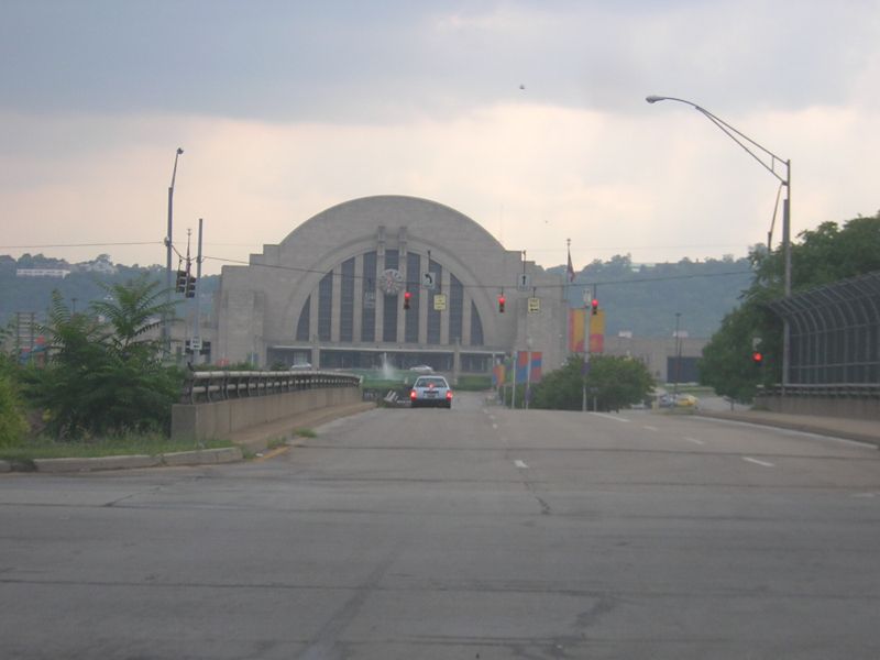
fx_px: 2644
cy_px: 330
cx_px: 440
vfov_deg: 14.2
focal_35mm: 104
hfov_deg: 18.9
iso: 100
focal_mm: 13.6
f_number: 4.6
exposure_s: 1/86.9
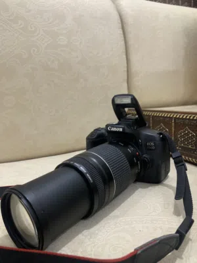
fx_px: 197
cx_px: 98
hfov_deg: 53.1
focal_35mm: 26
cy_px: 132
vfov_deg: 67.3
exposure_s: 1/50
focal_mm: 4.25
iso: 125
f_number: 1.8
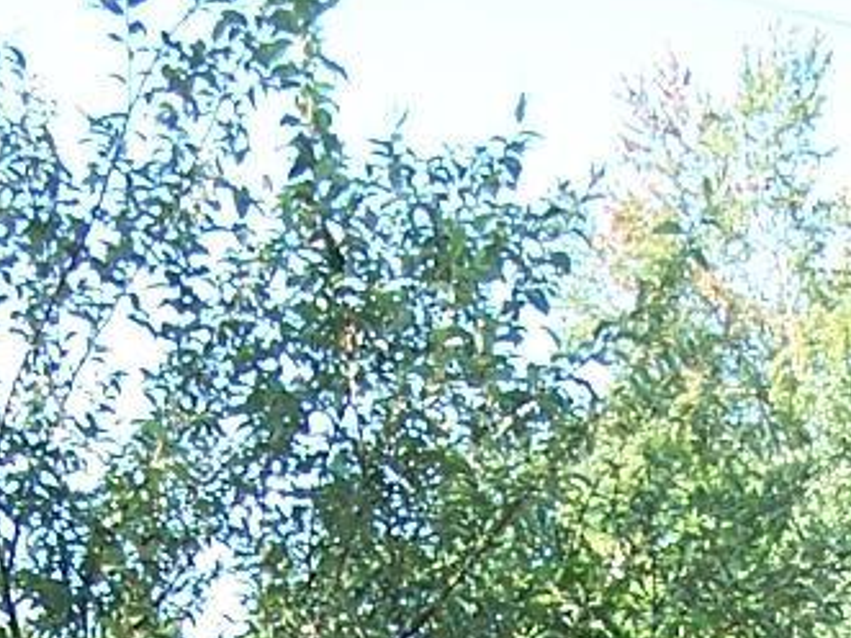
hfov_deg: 11.1
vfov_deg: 7.9
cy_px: 1384
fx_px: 4374
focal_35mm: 178
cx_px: 712
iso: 80
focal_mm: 6.3
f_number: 2.8
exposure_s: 1/180
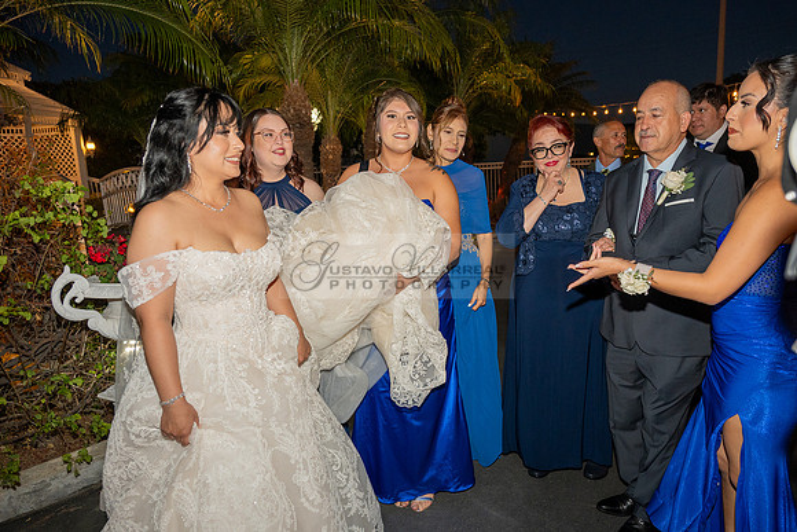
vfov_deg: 50.1
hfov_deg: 69.9
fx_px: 569
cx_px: 426
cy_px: 285
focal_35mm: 26
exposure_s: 1/125
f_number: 4
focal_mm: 24
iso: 1250
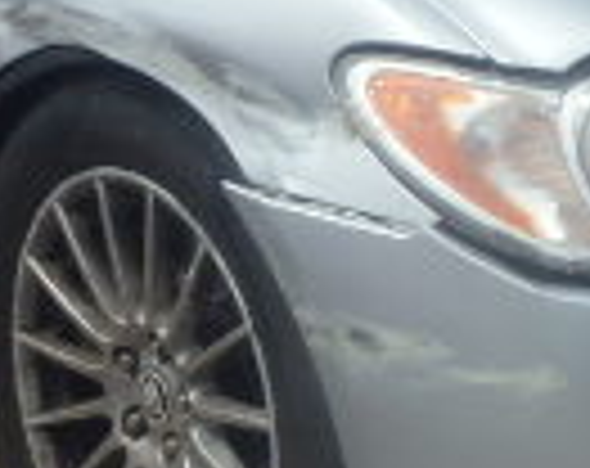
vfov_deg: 11.5
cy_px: 202
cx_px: 423
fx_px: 2333
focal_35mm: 134
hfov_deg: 14.4
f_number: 11
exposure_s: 1/125
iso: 125
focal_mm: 5
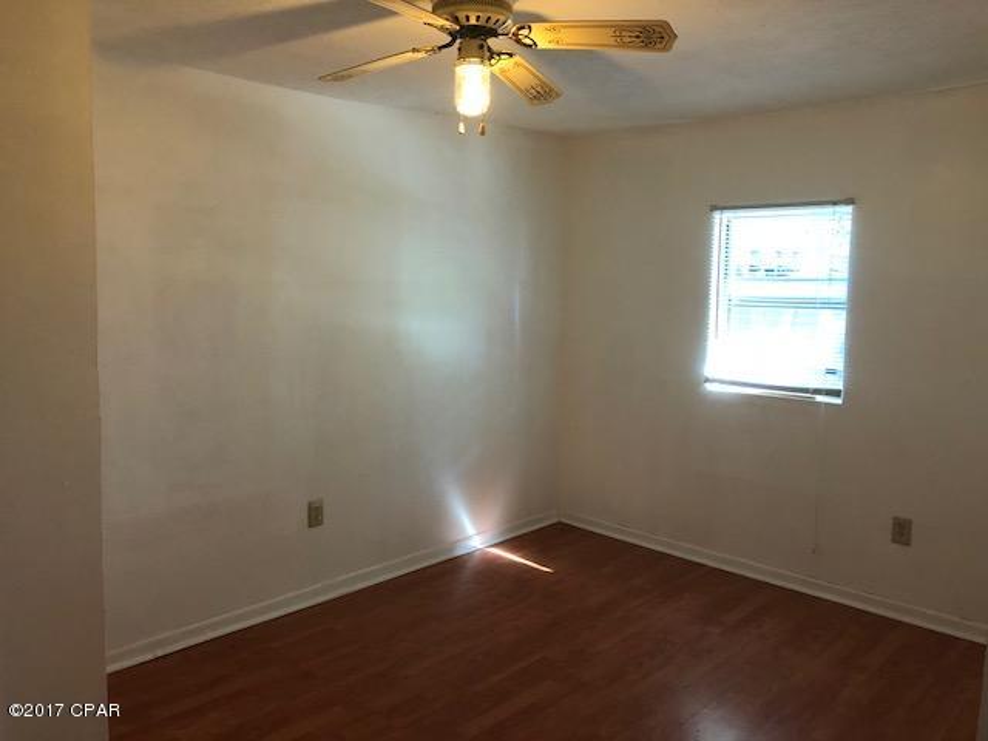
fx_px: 828
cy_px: 370
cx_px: 494
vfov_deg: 48.2
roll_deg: -0.6
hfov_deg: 61.7
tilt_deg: -6.7
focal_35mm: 29
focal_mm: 3.99
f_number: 1.8
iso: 100
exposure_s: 1/13
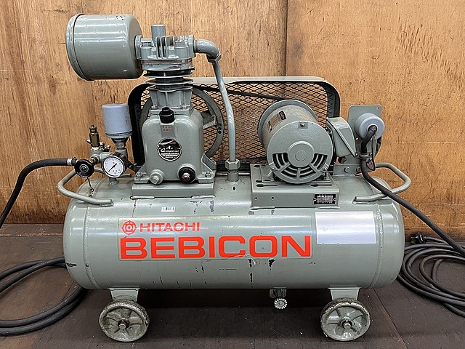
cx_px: 232
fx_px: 349
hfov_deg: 67.3
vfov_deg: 53.1
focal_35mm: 26
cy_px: 174
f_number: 1.6
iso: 160
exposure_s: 1/60
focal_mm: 5.1
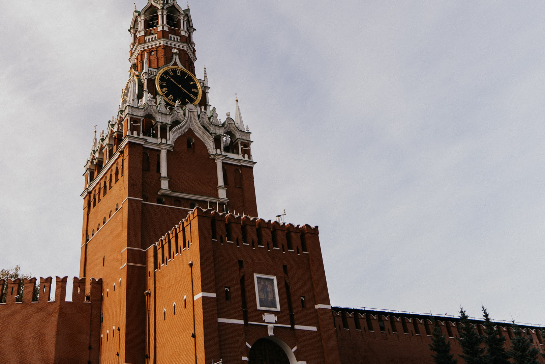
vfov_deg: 34.2
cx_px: 166
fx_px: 575
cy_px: 85
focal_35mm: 38
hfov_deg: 49.5
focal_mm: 24
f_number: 4
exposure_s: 1/320
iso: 100
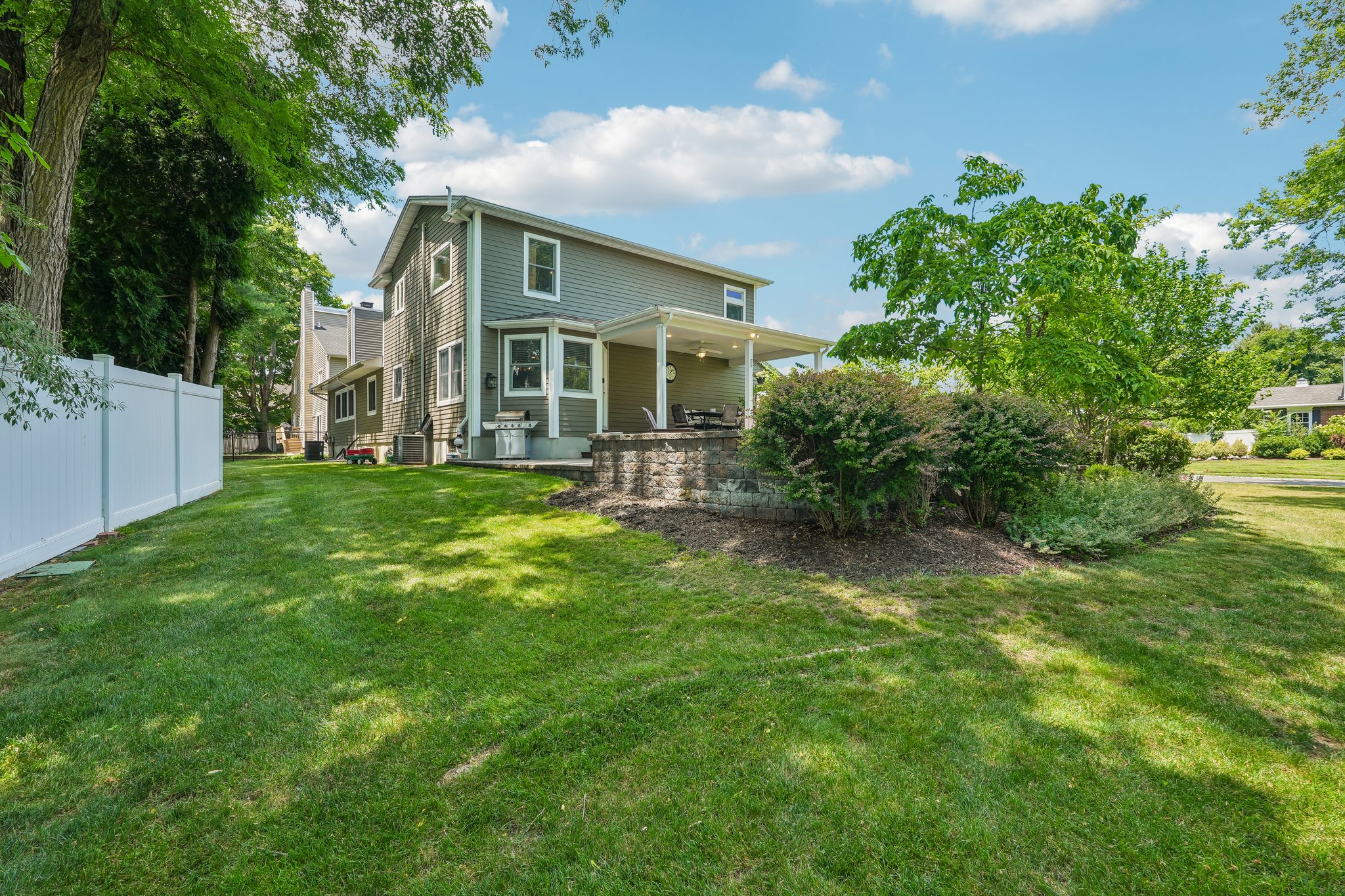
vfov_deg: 72.0
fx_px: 616
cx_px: 672
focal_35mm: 16
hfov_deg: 95.0
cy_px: 448
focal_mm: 16.5
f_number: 9
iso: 100
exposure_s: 1/40
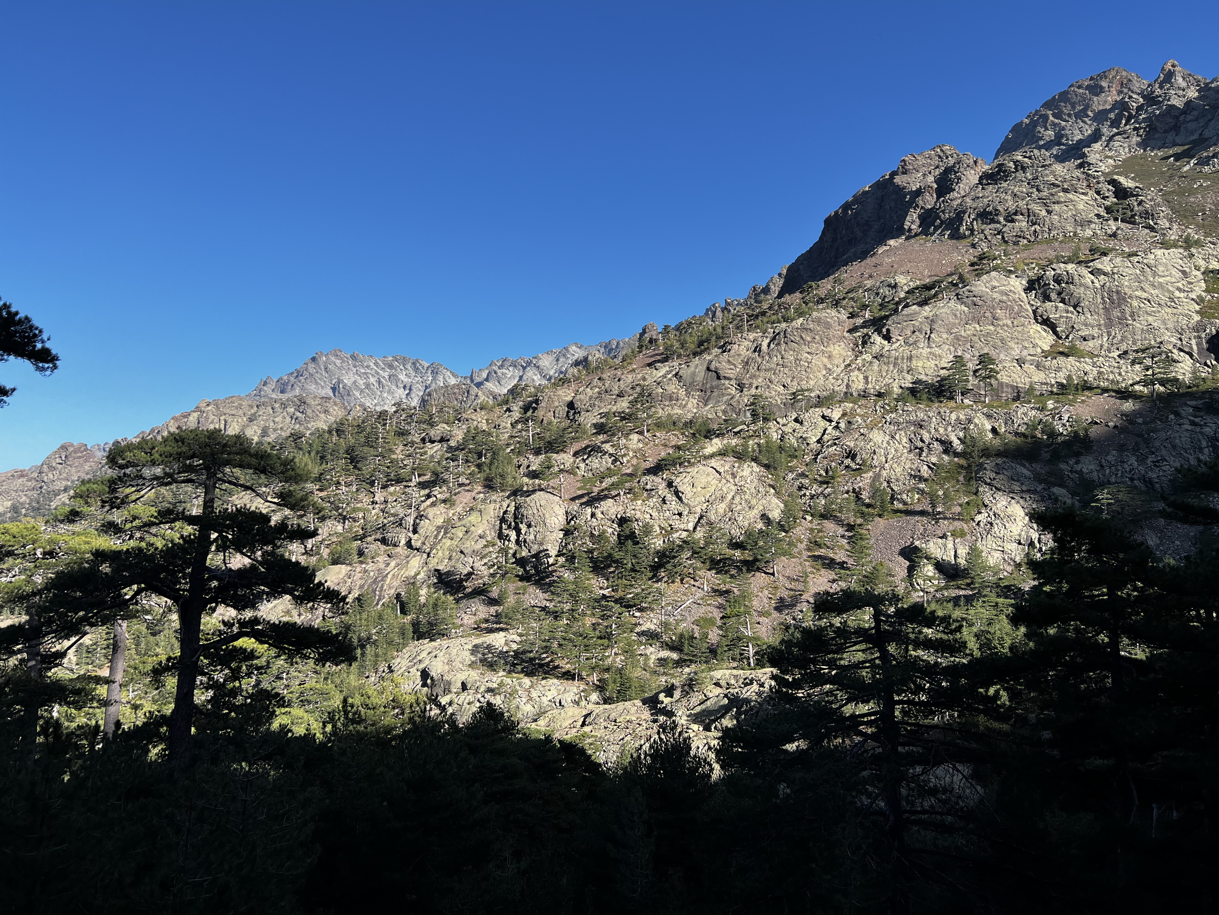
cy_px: 458
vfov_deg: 53.1
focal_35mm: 26
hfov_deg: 67.3
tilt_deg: +7.2
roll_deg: -2.1
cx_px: 610
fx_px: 916
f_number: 1.5
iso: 50
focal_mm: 5.7
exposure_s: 1/2457
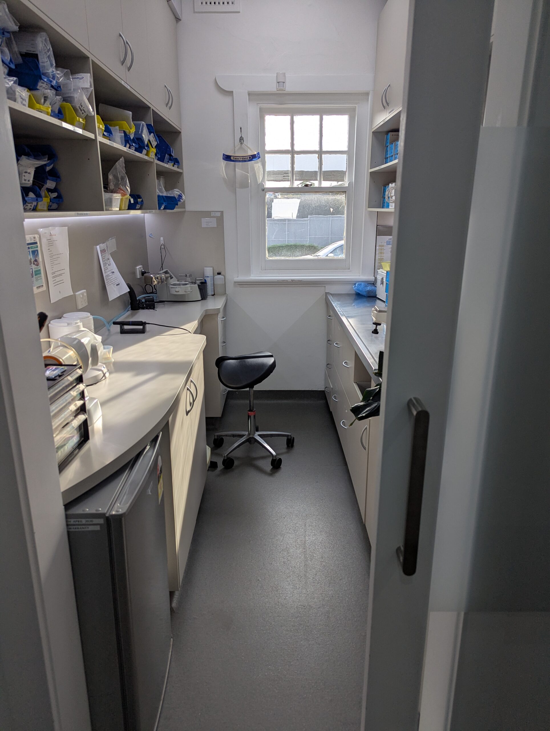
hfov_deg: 56.9
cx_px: 275
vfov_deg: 71.5
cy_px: 366
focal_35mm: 24
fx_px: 507
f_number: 1.85
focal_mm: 6.81
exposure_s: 1/252
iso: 49
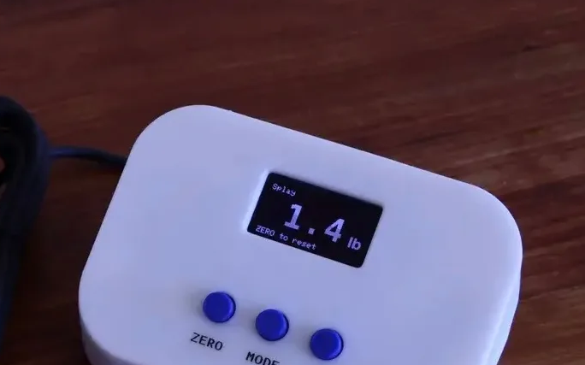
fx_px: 1626
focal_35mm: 102
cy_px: 354
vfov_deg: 12.7
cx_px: -102
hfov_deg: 19.3
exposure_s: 1/30
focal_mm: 40
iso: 400
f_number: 11
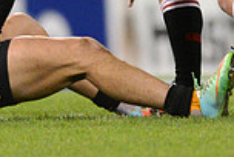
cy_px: -138
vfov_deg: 0.9
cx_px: 305
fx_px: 10420
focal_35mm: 1600
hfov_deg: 1.3
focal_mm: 420
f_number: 4
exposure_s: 1/640
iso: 4500
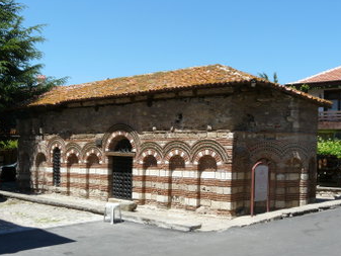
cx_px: 159
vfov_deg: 37.7
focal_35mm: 38
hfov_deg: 48.9
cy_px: 146
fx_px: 374
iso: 100
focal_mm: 5.2
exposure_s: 1/320
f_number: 5.6
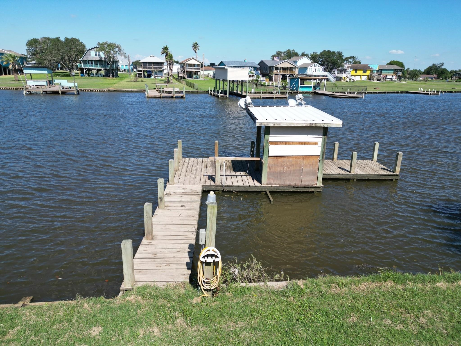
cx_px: 230
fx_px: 320
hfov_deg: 71.6
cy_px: 173
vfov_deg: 56.8
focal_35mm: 24
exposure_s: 1/2500
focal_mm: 6.72
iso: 130
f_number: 1.7
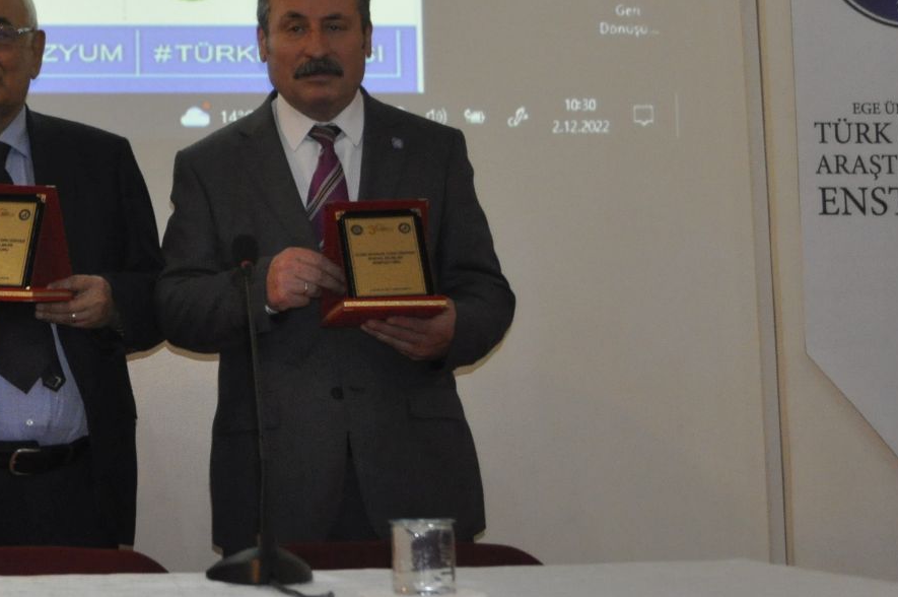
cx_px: -127
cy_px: 22
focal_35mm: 109
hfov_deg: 18.0
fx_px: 2716
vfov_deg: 12.4
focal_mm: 30
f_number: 4.5
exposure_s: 1/125
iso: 1250
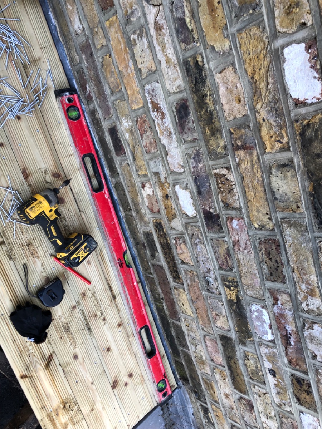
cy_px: 214
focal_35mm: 28
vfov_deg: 63.4
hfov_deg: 49.7
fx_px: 347
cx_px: 161
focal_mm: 3.99
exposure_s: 1/40
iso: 25
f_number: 1.8
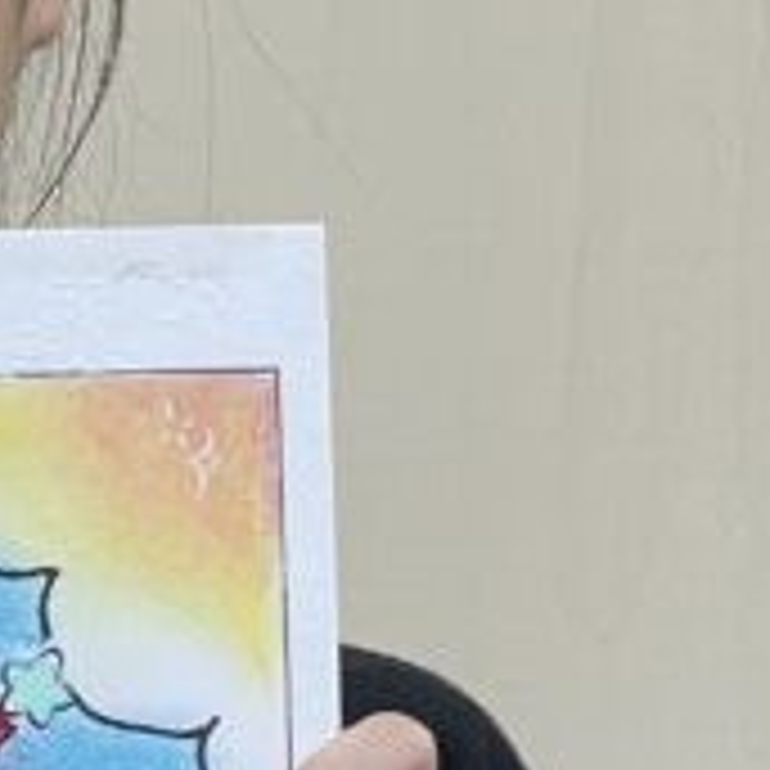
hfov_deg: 6.5
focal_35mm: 269
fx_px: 6770
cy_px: 698
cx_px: -261
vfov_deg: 6.5
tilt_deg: +2.7
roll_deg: -1.2
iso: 40
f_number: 2
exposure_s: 1/100
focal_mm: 6
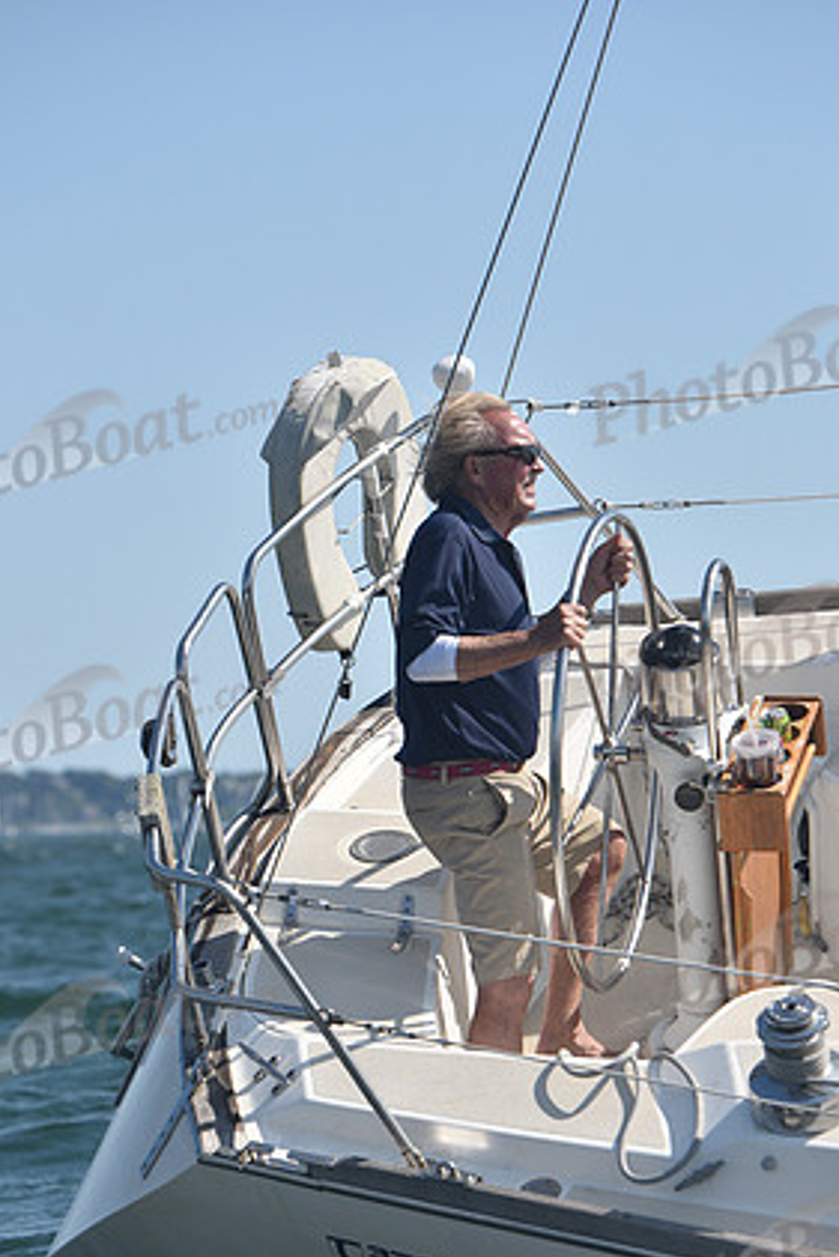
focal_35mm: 179
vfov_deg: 11.5
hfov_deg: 7.7
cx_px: 434
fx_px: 6252
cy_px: 842
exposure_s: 1/1000
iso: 250
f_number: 5.6
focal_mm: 130
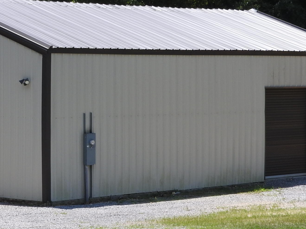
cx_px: 92
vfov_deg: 9.3
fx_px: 1406
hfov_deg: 12.4
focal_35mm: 159
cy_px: 72
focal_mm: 12.5
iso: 100
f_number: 4.5
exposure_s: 1/500
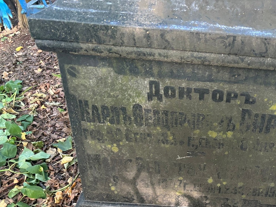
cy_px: 150
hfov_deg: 47.5
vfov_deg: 37.0
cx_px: 200
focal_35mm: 38
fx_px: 303
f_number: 1.6
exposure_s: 1/60
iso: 320
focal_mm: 5.96
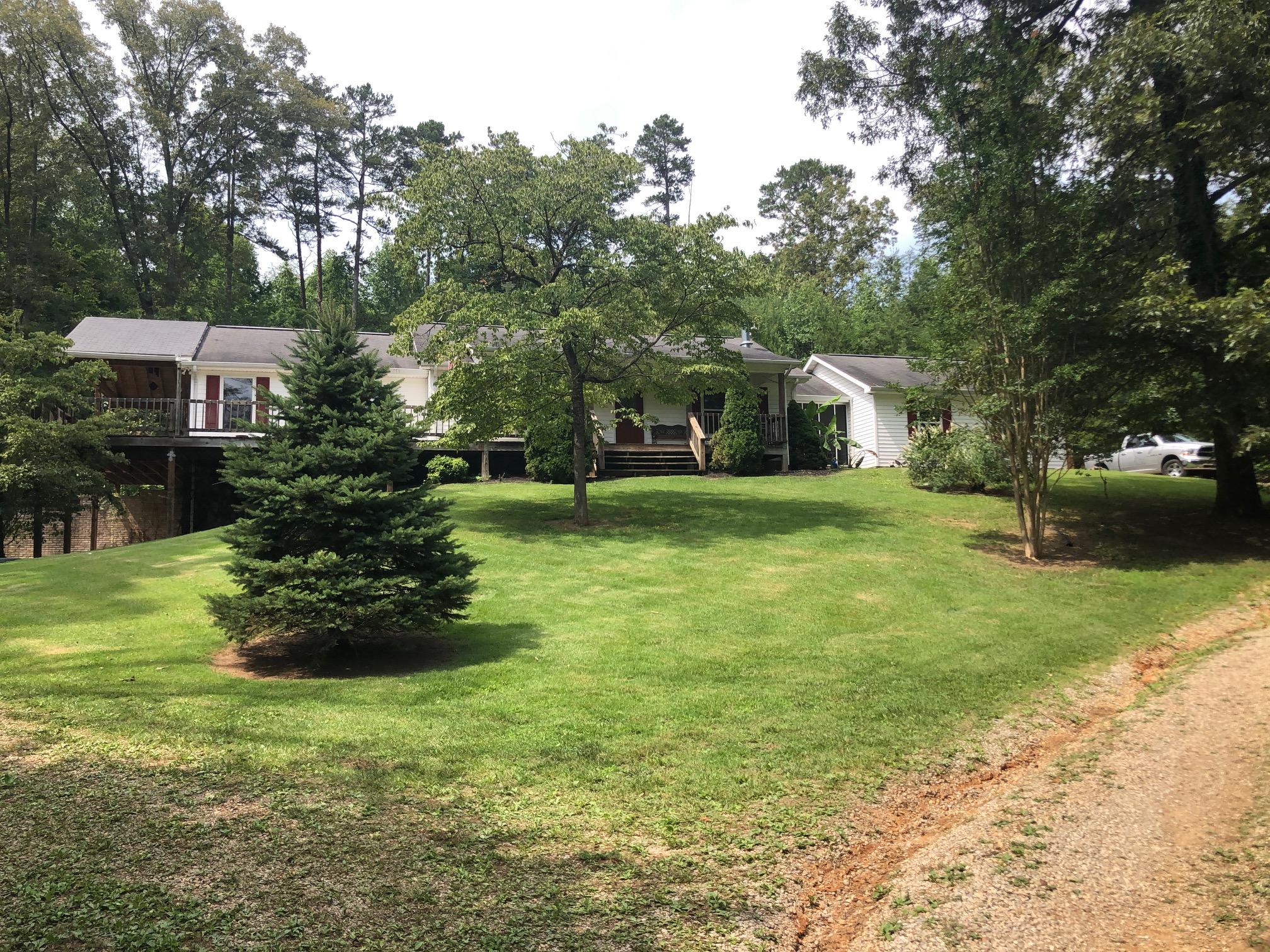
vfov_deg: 49.7
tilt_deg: +6.1
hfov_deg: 63.4
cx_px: 635
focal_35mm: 28
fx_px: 1027
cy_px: 476
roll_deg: +2.5
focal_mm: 3.99
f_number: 1.8
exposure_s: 1/800
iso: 20
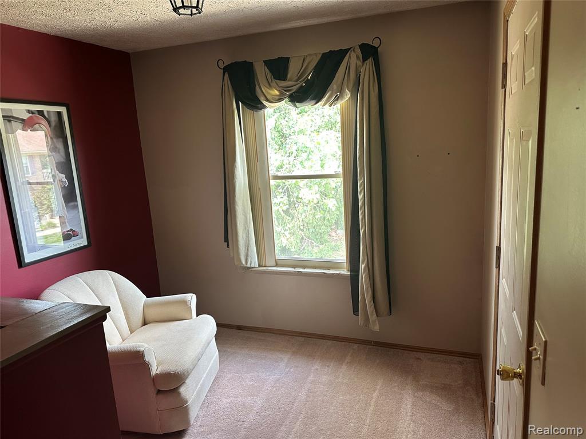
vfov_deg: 56.8
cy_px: 220
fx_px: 406
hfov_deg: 71.6
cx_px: 293
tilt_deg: -10.9
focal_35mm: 24
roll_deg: +2.8
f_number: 1.78
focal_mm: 6.86
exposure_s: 1/60
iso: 200
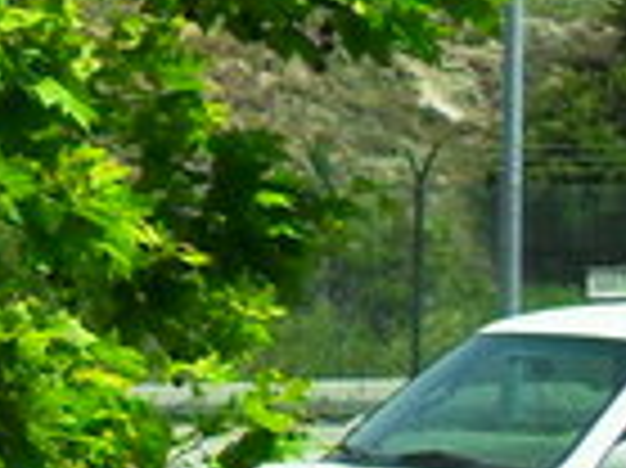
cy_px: 540
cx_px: -1455
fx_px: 4662
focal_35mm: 258
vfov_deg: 5.7
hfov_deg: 6.7
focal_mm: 6.2
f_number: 8.9
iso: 100
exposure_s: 1/180
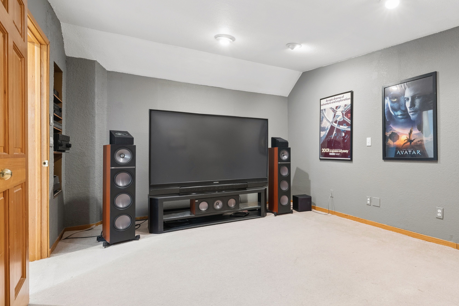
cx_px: 279
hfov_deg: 85.6
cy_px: 156
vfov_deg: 64.6
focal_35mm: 19
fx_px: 242
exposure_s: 1/8
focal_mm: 15
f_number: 8
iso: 800
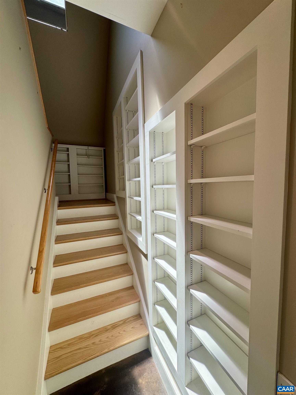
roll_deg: +1.2
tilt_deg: -4.9
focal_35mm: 14
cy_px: 198
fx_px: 160
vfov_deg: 102.1
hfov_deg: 85.7
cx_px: 148
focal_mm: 2.22
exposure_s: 1/170
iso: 40
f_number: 2.2
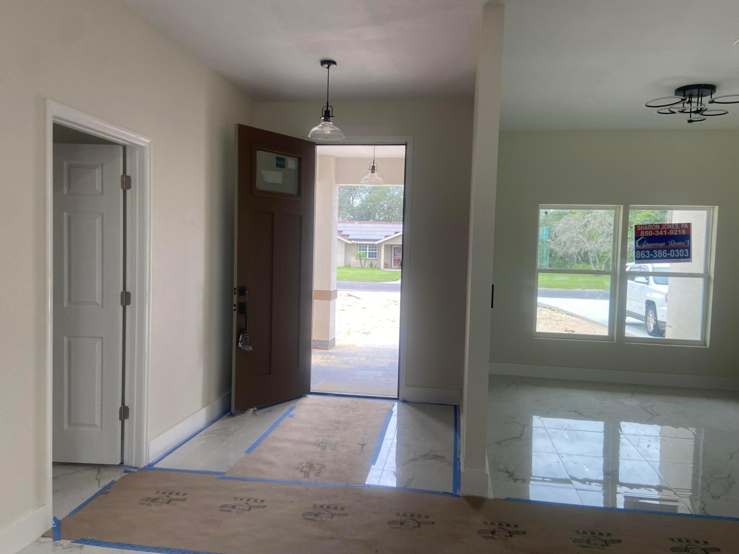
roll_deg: -1.7
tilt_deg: -1.1
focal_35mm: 26
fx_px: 555
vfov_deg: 53.1
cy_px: 277
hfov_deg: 67.3
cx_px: 370
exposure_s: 1/122
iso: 50
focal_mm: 4.25
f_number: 1.8
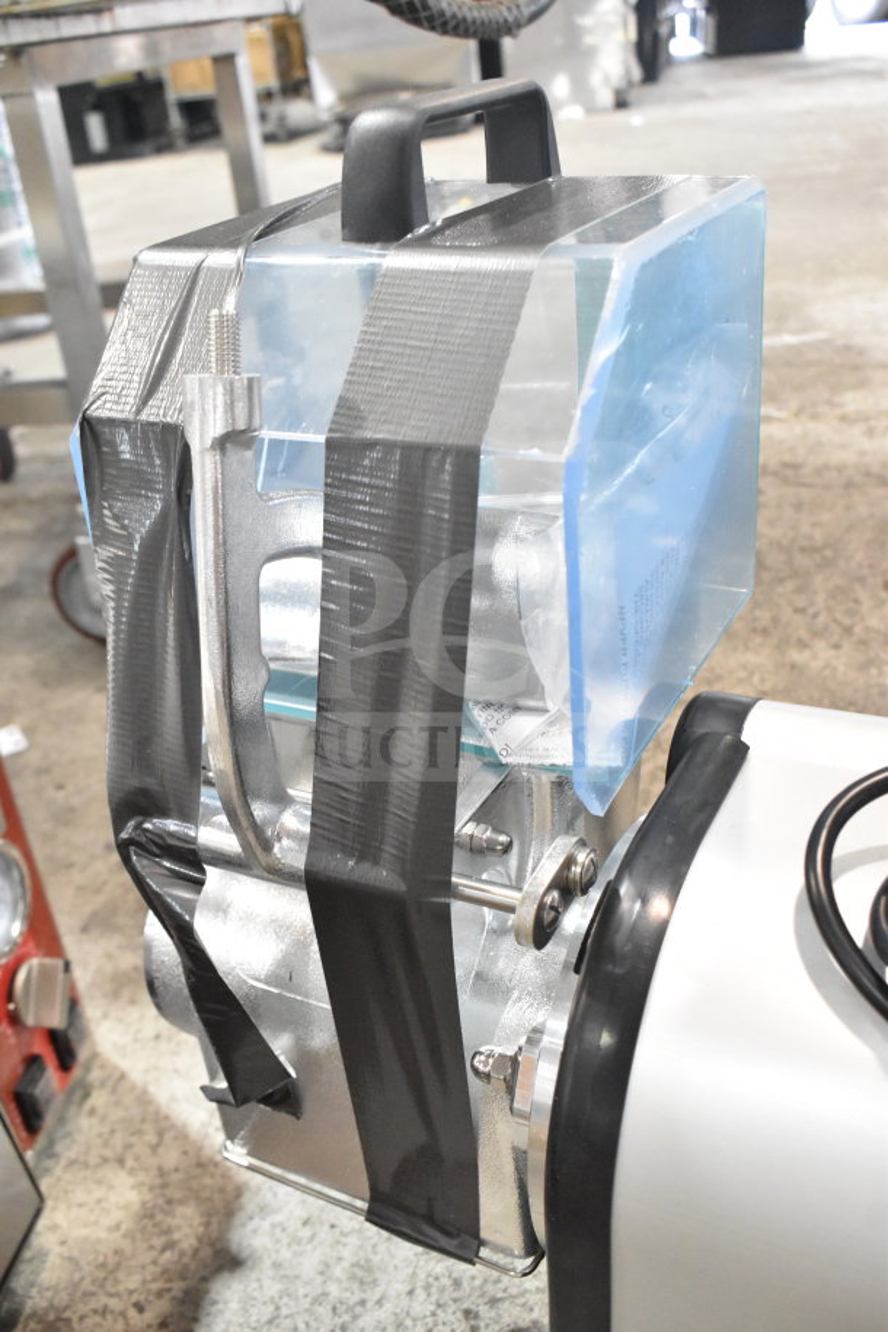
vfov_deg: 57.2
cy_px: 666
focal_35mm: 33
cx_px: 444
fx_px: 1221
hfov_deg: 40.0
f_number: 7.1
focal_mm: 22
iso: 6400
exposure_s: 1/200
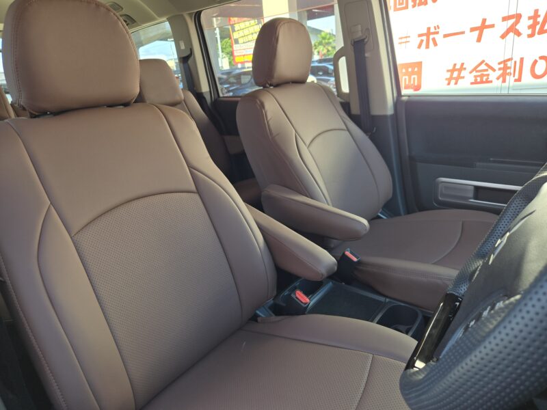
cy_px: 205
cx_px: 274
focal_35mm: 23
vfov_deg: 58.9
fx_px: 363
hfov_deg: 73.9
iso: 64
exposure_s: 1/180
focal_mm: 5.4
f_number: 1.8
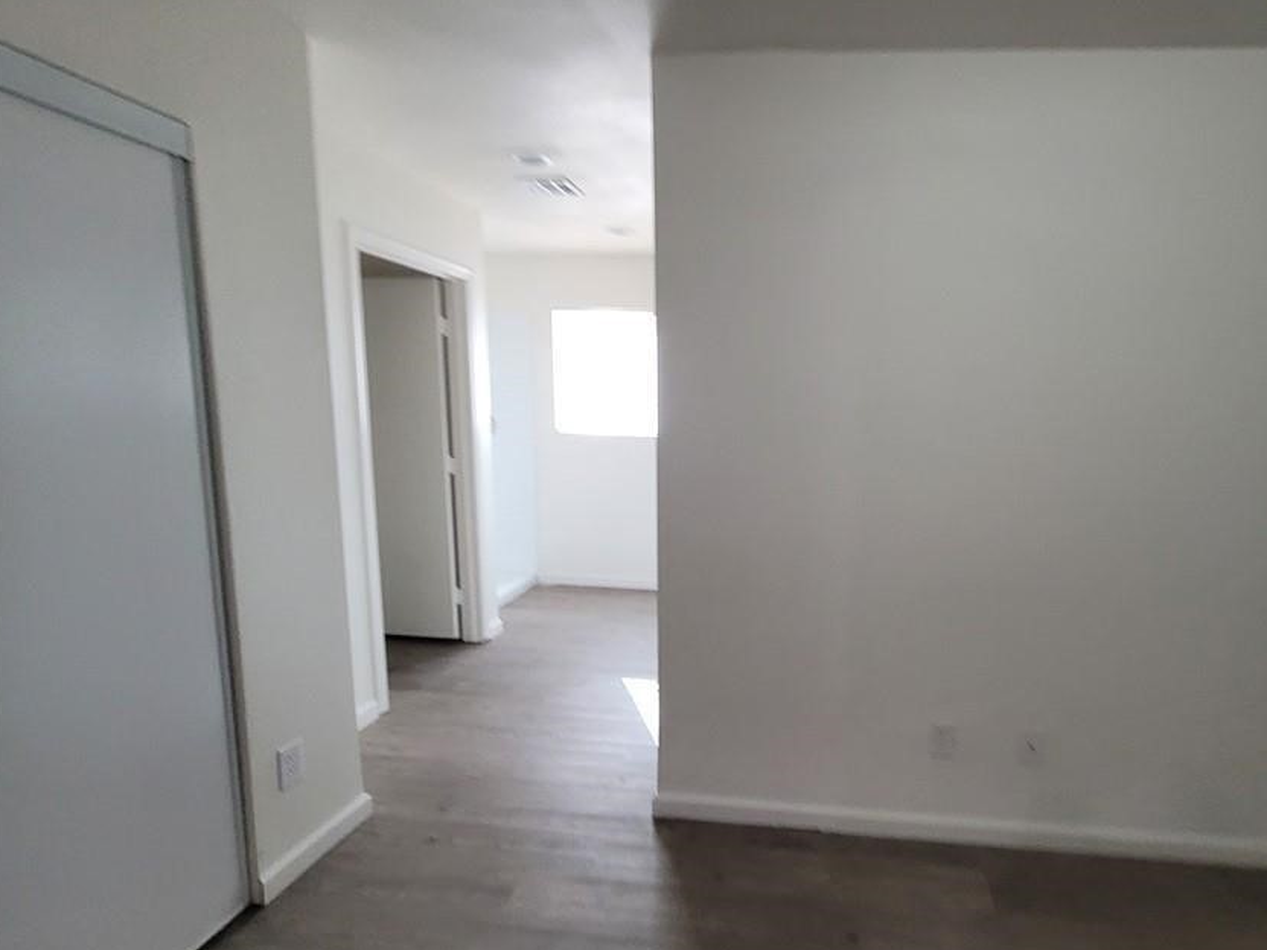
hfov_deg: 93.1
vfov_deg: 78.1
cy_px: 495
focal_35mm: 16
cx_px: 769
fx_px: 586
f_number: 2.2
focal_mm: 2.2
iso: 320
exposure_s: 1/60
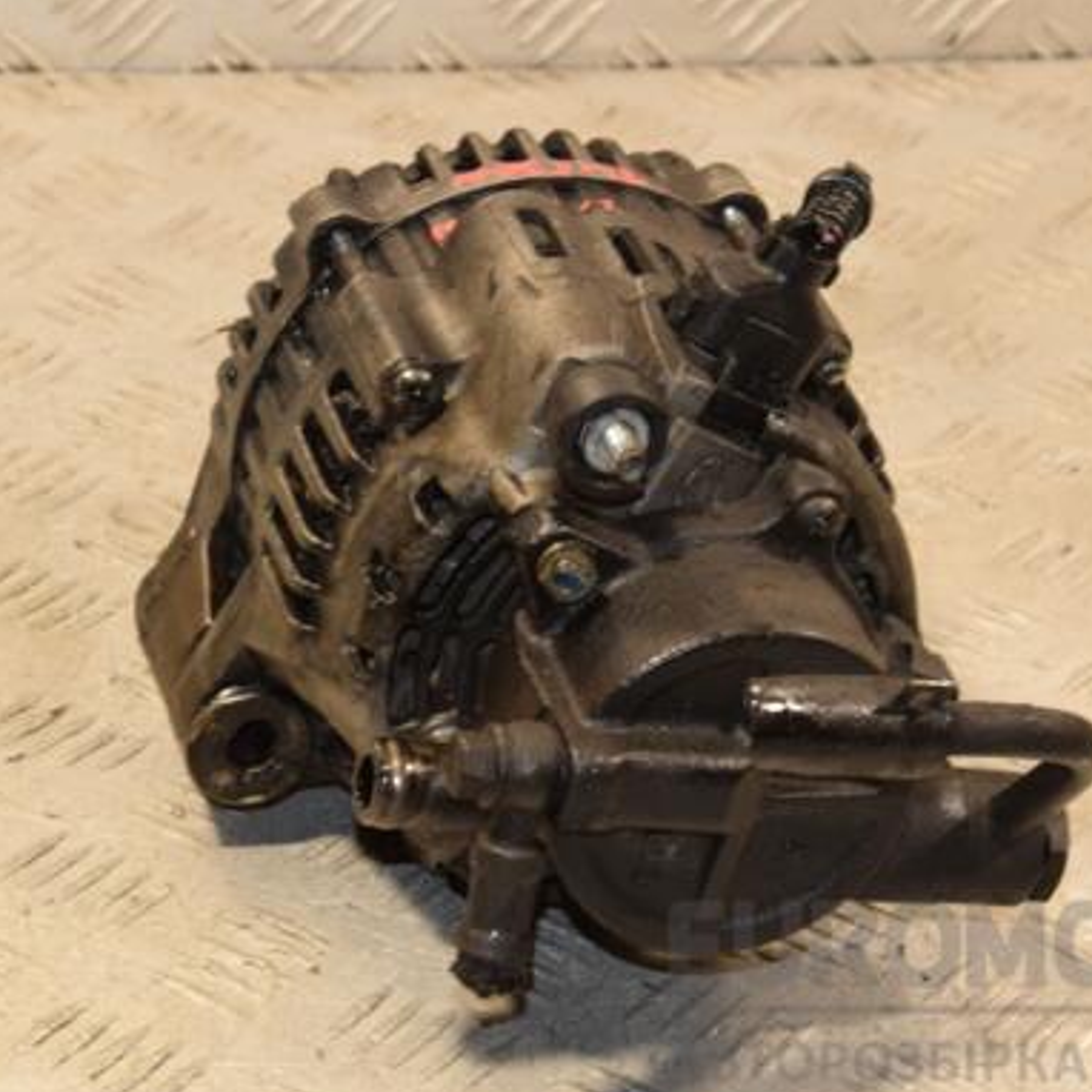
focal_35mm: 140
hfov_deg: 12.5
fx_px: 4997
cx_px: 615
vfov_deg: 12.5
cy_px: 563
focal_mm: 70
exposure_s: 1/40
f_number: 10
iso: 800
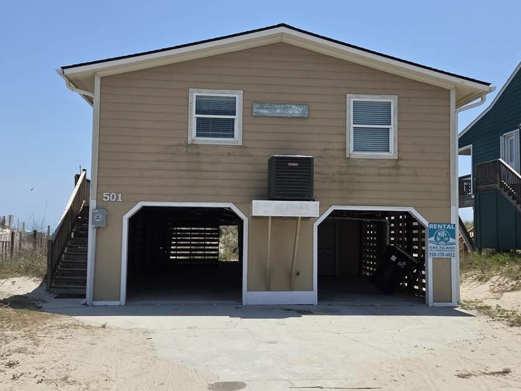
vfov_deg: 40.7
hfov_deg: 52.6
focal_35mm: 35
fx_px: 527
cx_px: 268
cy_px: 198
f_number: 1.8
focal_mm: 5.4
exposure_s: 1/7599
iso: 80
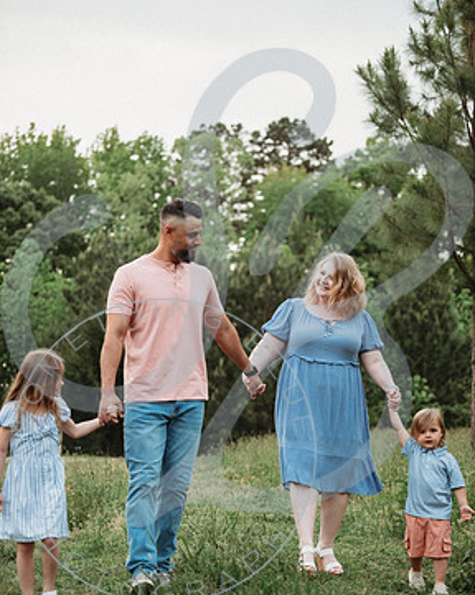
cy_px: 326
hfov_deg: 18.7
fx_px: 1443
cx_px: 238
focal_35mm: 82
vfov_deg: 23.3
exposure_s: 1/200
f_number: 2.8
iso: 200
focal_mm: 70
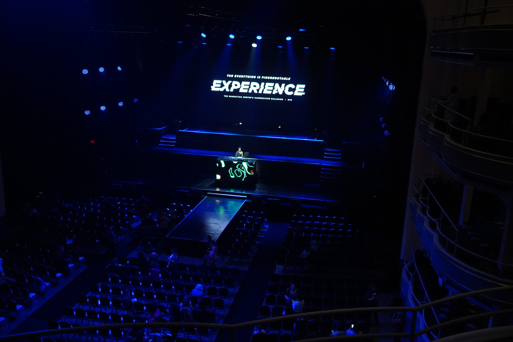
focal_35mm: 36
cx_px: 256
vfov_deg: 36.9
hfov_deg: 53.1
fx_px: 513
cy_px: 171
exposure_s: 1/2500
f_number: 1.8
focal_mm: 24
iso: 6400
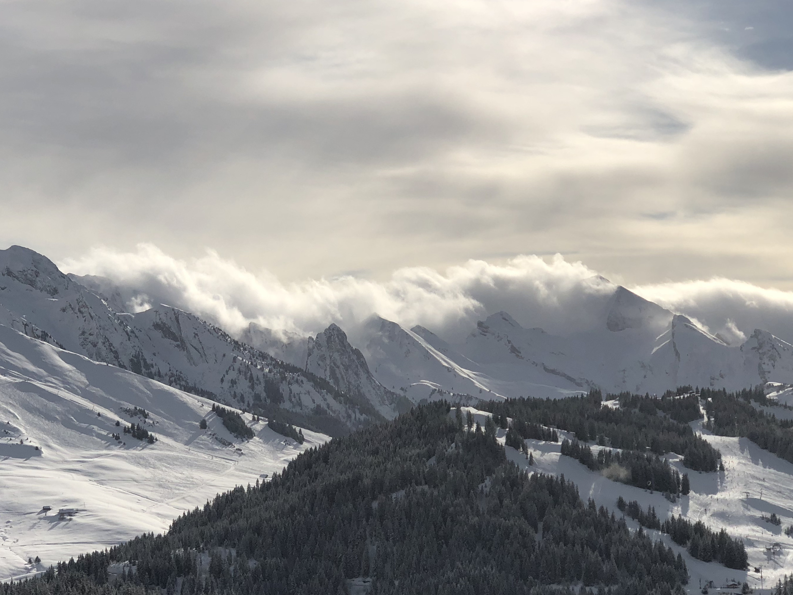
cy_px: 382
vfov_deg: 18.9
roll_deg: +2.0
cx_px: 268
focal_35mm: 78
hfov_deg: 24.9
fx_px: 1787
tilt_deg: +1.7
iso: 16
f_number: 2.4
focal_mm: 6
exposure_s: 1/5348
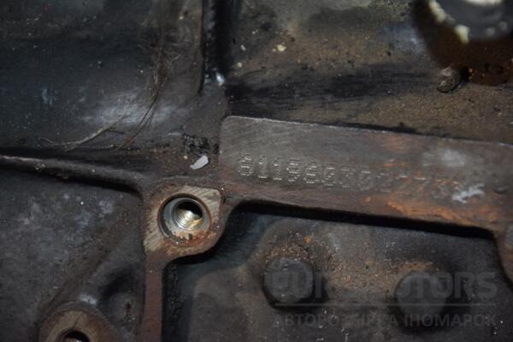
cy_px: 171
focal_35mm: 158
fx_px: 2244
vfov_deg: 8.7
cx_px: 256
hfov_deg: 13.0
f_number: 5.6
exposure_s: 1/60
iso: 800
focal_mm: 105
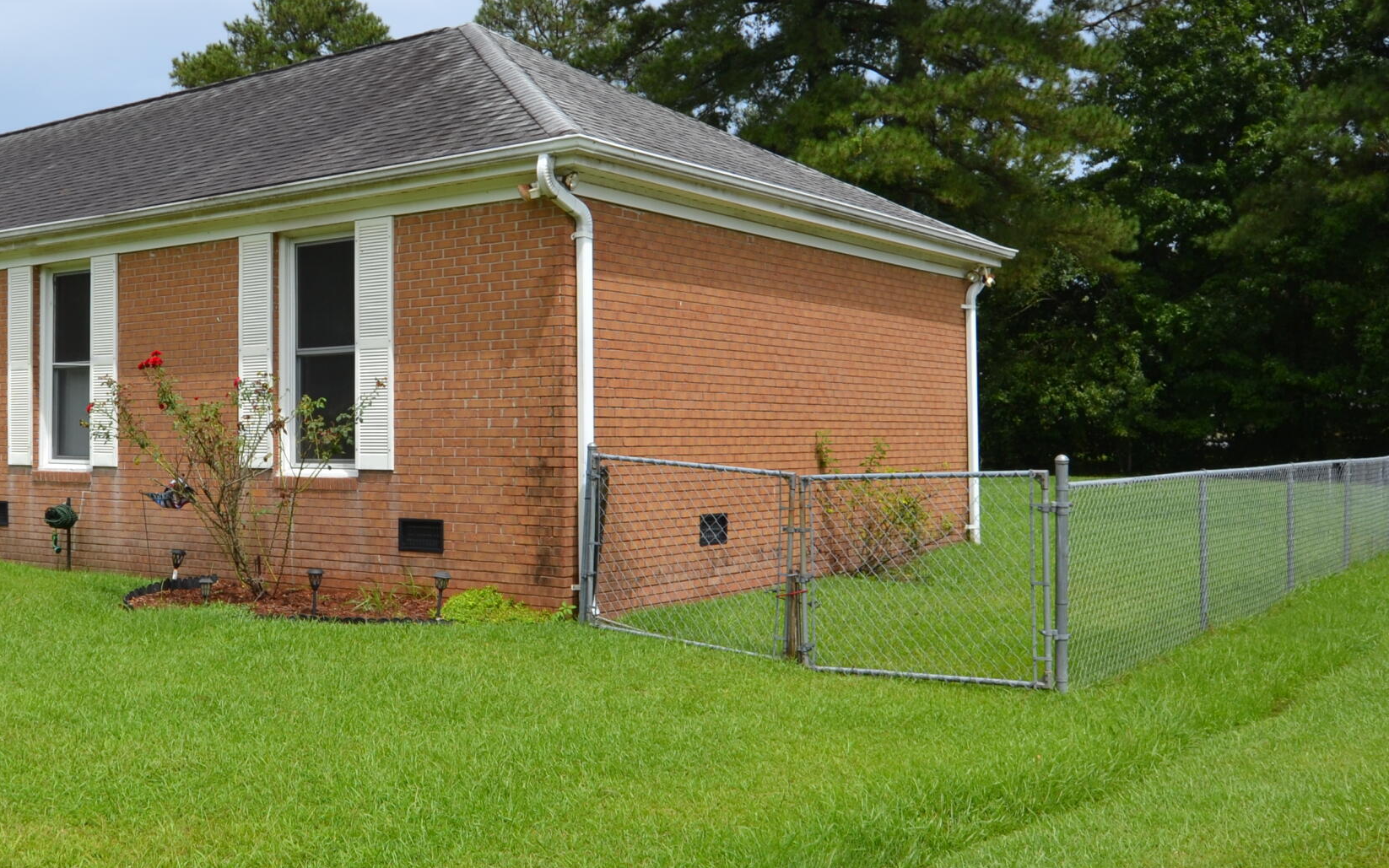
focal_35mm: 39
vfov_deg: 32.8
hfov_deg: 48.7
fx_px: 1476
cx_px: 373
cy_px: 397
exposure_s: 1/250
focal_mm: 14
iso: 100
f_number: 8
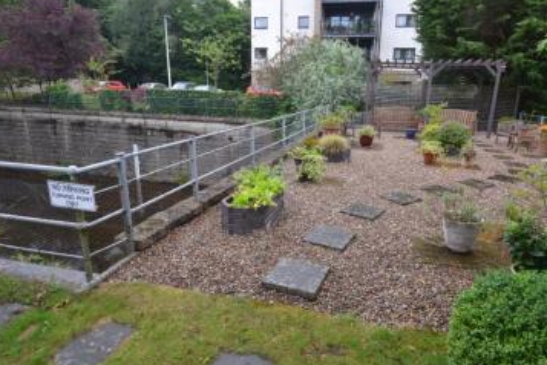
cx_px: 323
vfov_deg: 61.7
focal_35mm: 20
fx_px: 304
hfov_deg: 83.1
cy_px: 157
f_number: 5.6
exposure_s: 1/125
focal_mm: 10
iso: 220
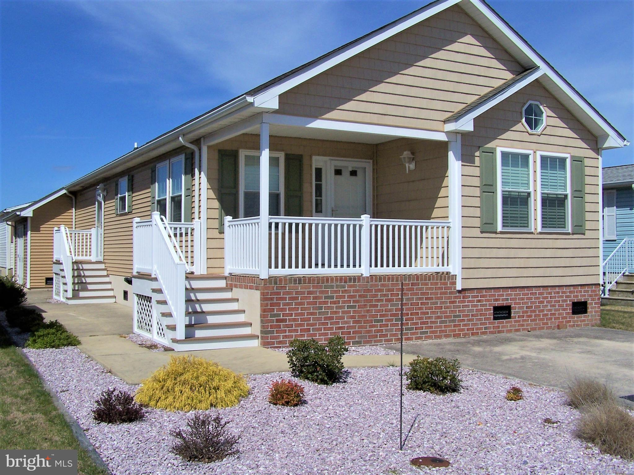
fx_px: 696
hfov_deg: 49.0
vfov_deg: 37.7
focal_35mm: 38
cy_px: 238
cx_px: 317
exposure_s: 1/1000
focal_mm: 6.3
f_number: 5.6
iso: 80
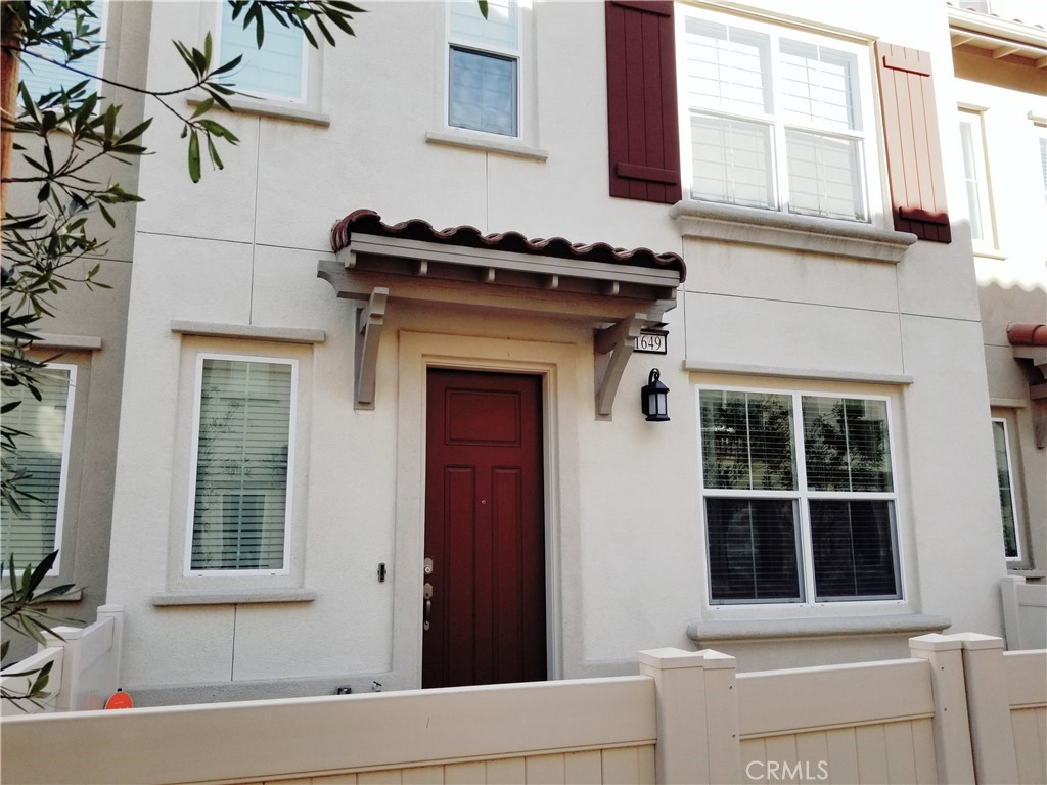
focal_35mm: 26
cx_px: 524
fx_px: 786
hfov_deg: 67.3
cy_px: 392
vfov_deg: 53.1
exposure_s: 1/782
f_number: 1.7
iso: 50
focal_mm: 4.3
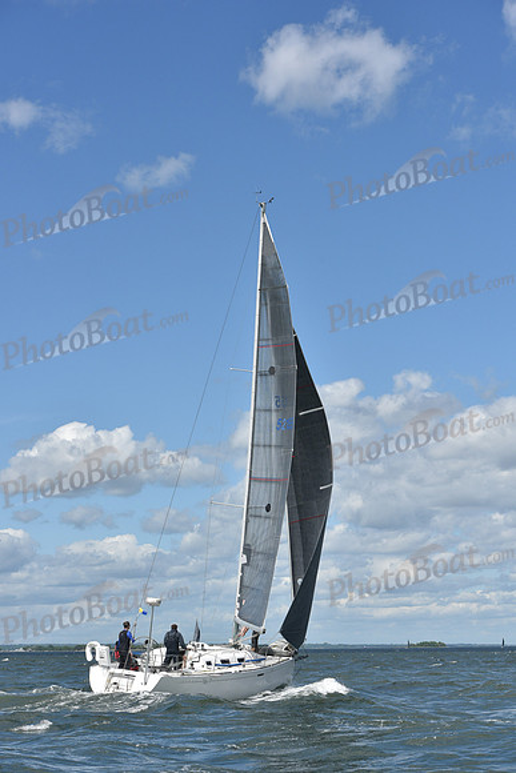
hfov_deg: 19.5
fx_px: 1504
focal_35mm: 70
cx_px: 258
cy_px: 386
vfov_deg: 28.8
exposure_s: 1/1600
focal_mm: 70
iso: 320
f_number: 9
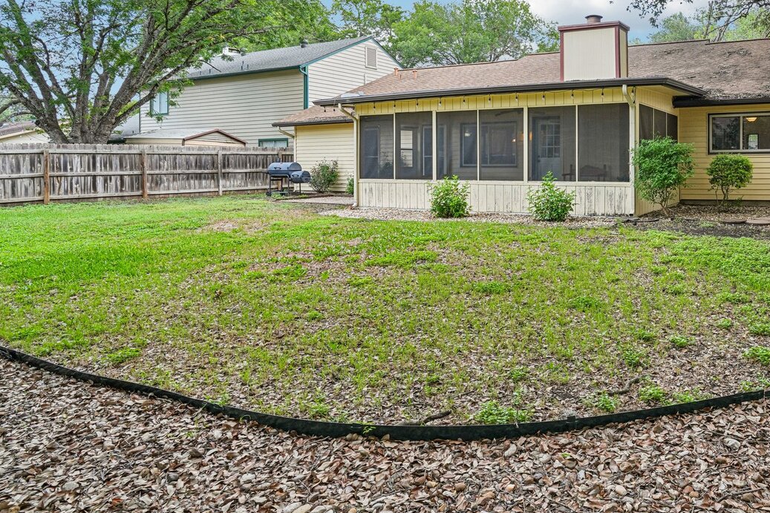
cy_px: 175
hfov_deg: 67.0
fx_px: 535
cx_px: 578
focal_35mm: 25
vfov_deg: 50.4
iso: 200
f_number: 8
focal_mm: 16
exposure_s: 1/90
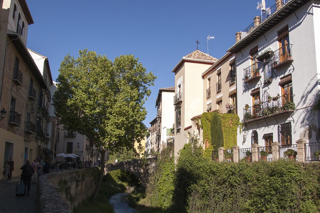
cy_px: 126
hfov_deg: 57.2
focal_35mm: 33
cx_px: 166
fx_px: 293
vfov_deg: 39.8
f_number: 8
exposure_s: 1/1000
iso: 450
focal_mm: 18
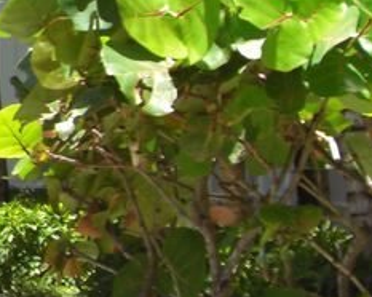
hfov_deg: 10.8
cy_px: 48
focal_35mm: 163
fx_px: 1793
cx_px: -372
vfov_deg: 9.4
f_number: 2.7
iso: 64
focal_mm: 6.2
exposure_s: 1/500
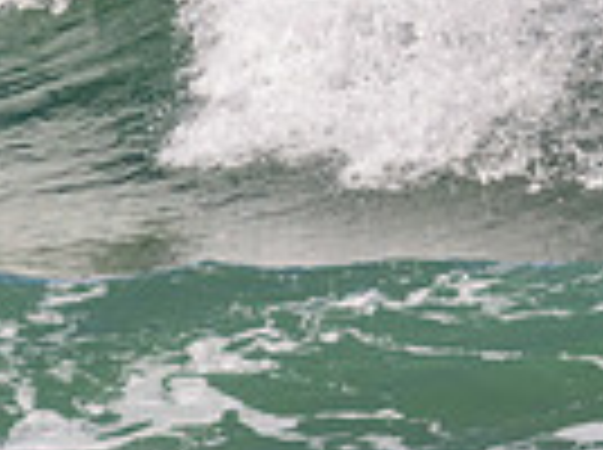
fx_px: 58095
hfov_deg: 0.6
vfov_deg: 0.4
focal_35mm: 3341
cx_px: 1080
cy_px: -92
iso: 1400
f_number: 11
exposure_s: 1/2000
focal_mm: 800
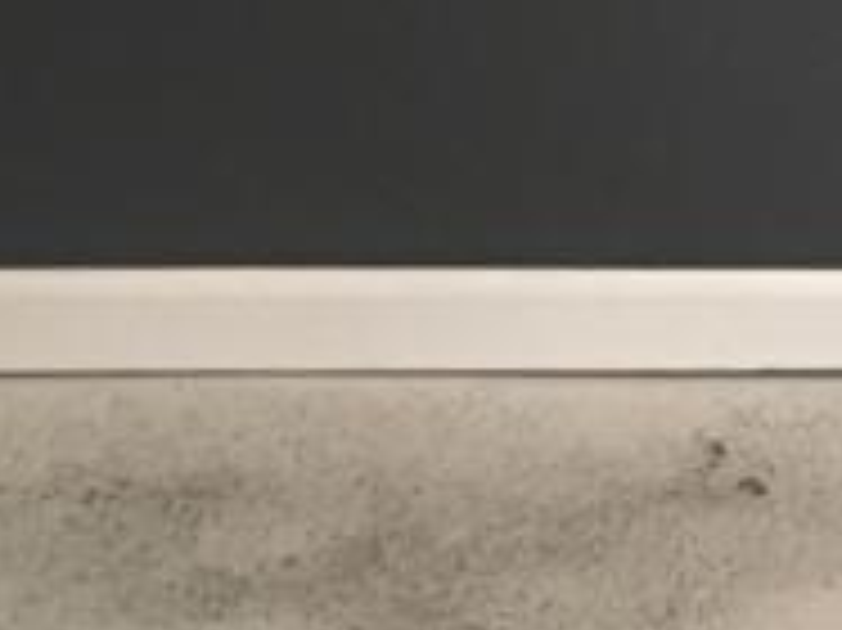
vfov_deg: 9.0
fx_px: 3865
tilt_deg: -12.0
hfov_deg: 11.8
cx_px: 1351
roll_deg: -0.9
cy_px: -364
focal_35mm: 159
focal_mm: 4.15
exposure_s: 1/15
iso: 200
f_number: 2.2
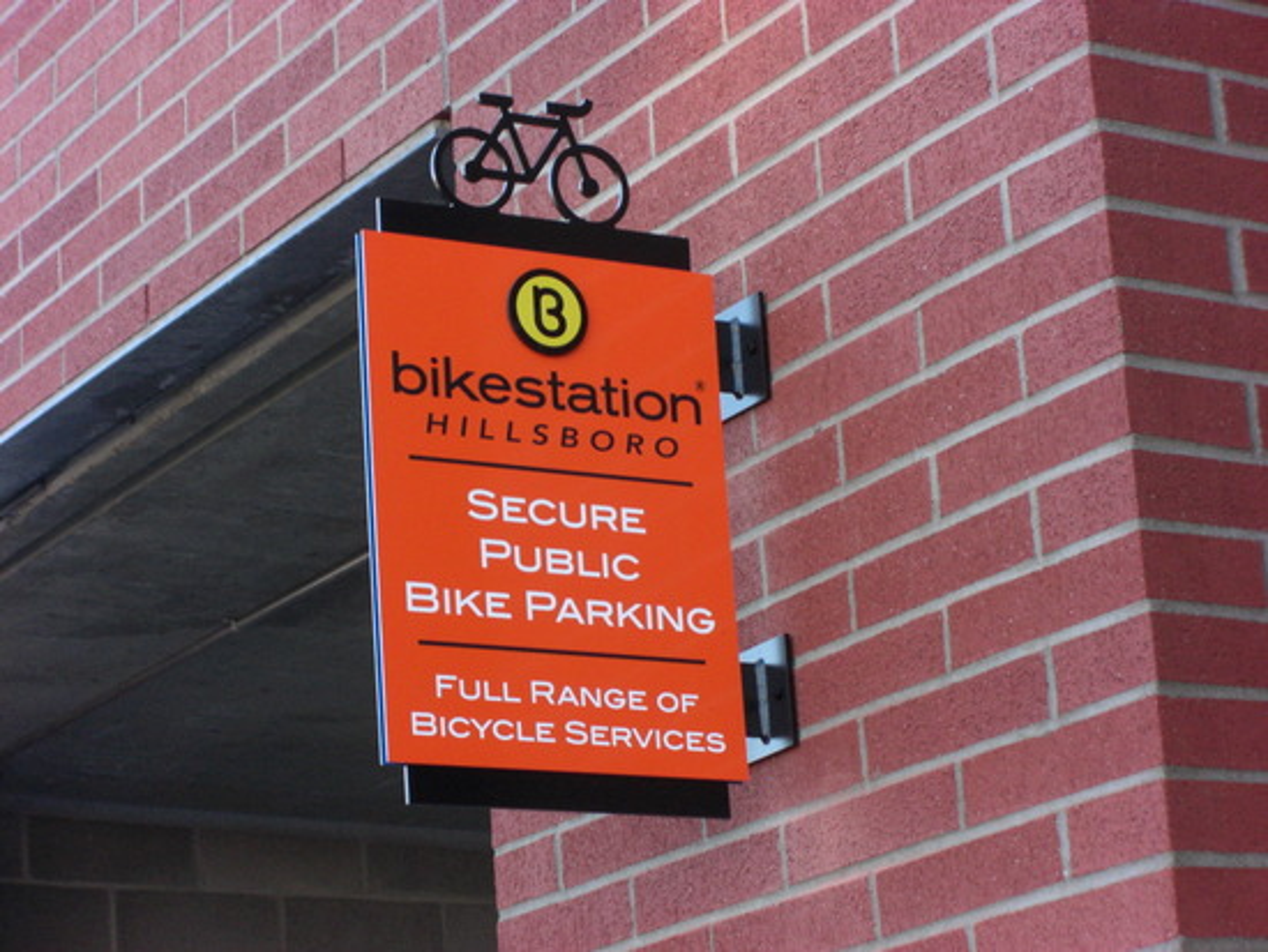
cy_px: 476
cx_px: 634
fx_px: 4178
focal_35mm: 114
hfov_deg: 17.3
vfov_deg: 13.0
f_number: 5.1
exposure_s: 1/200
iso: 400
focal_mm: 23.7
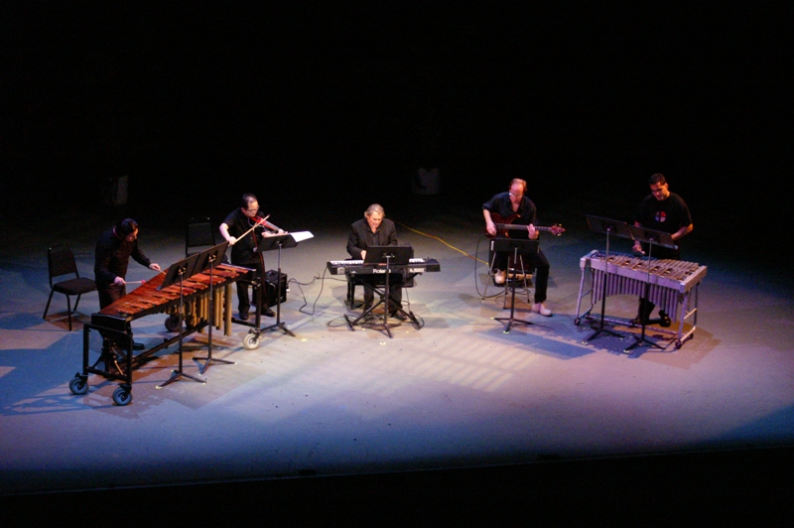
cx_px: 397
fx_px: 1653
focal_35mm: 75
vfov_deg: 18.2
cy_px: 264
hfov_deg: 27.0
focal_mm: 50
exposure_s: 1/40
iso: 3200
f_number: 5.6
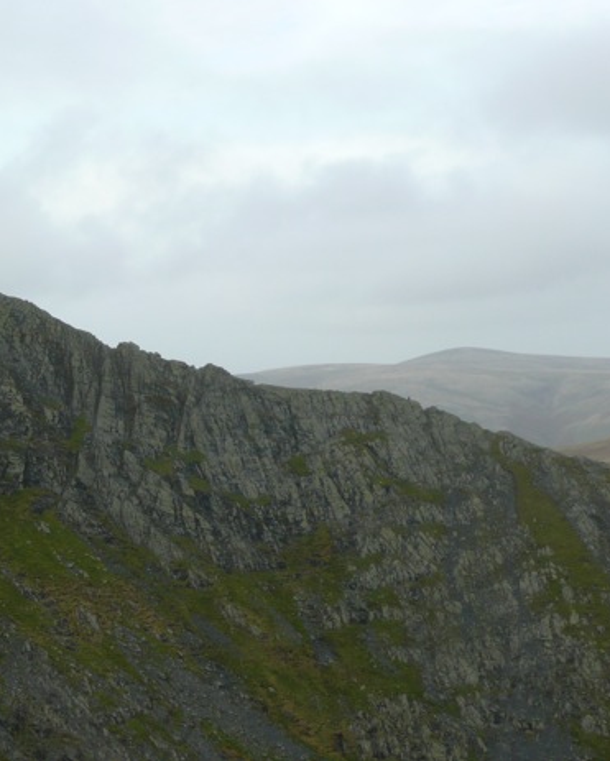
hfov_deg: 16.1
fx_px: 2142
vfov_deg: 20.2
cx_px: 141
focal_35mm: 95
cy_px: 379
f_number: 4.5
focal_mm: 11
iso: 100
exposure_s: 1/160
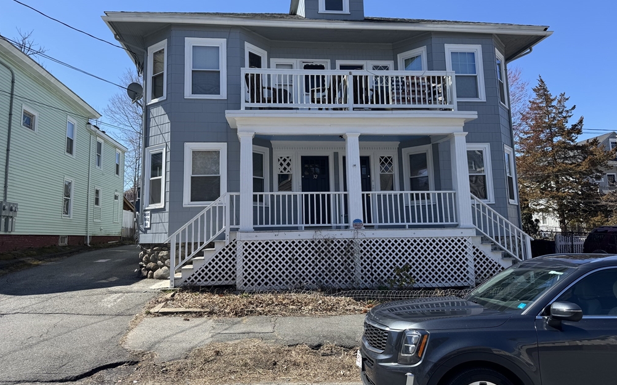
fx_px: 437
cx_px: 304
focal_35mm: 26
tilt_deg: +8.6
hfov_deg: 70.4
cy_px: 170
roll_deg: +0.6
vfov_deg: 47.5
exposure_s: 1/2710
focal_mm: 6.76
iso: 80
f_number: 1.78
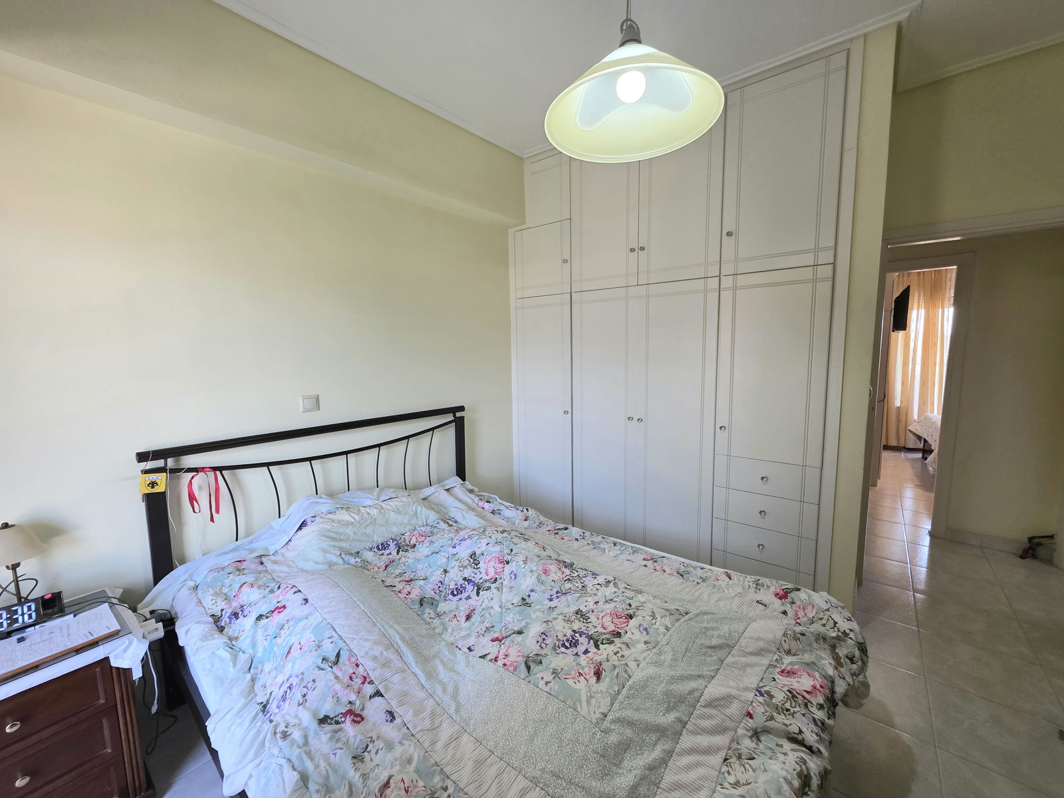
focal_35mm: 13
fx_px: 400
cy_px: 399
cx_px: 532
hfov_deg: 106.2
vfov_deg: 89.9
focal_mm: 2.2
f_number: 1.9
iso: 125
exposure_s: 1/101
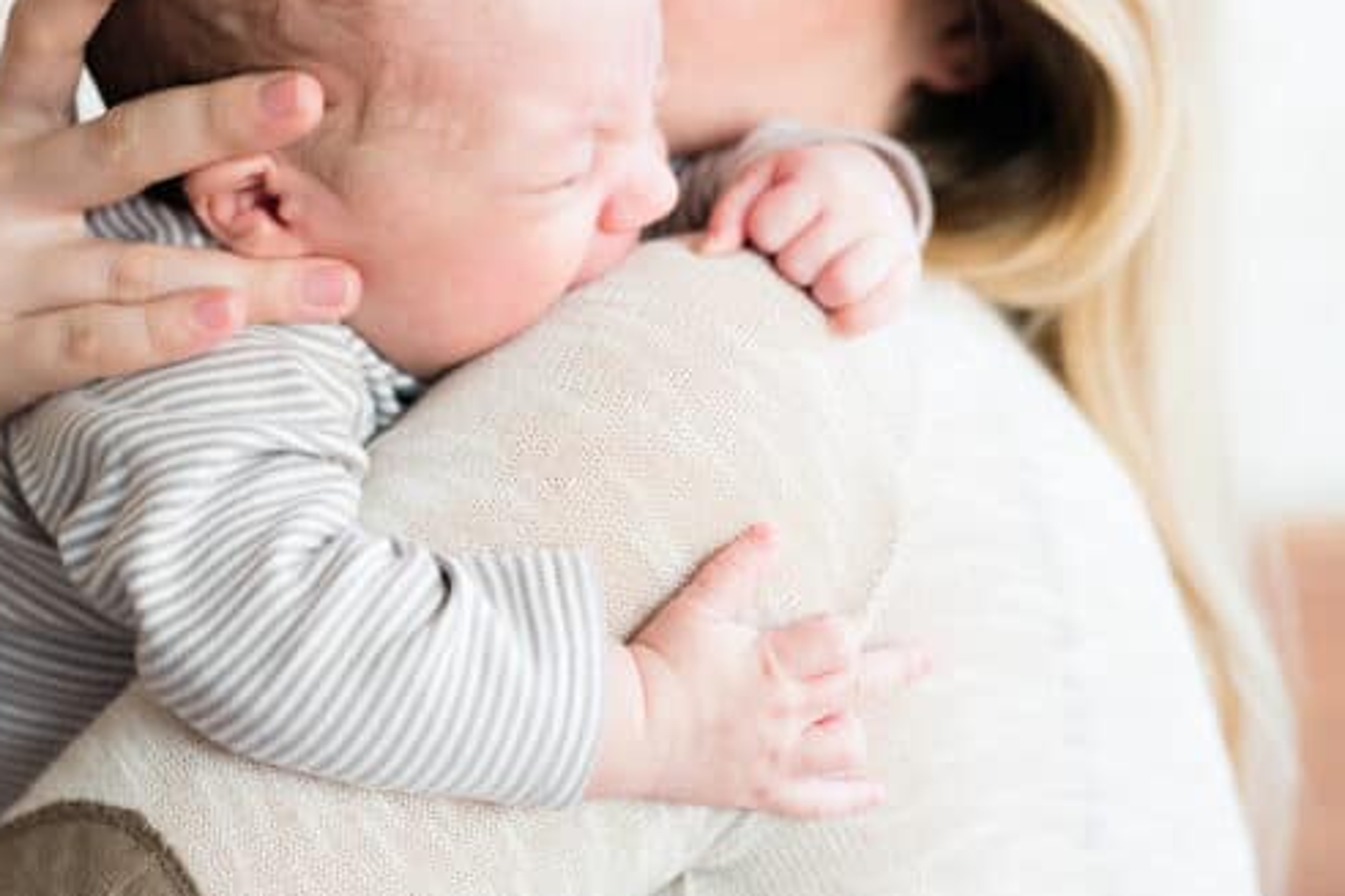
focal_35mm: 78
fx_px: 2914
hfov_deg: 25.9
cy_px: 324
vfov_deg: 17.5
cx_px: 539
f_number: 2.5
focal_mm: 50
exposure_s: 1/500
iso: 800
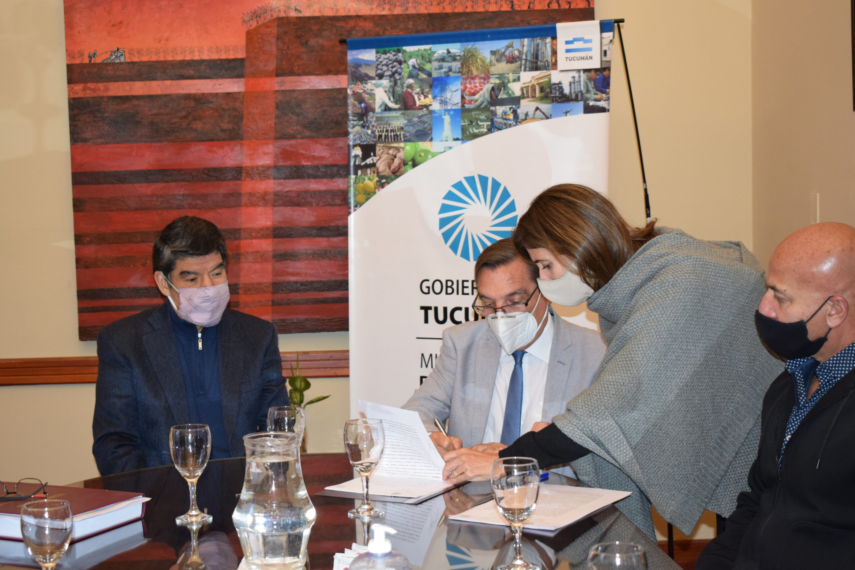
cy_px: 285
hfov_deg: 35.1
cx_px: 428
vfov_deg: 23.8
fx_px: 1354
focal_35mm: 57
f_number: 4.8
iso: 1100
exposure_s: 1/60
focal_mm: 38
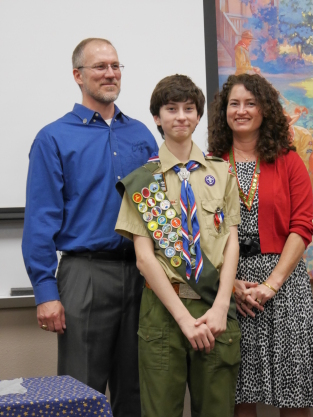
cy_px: 208
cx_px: 156
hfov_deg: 16.1
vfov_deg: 21.3
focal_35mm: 92
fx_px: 1109
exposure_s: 1/100
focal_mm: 46
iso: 3200
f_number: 4.9
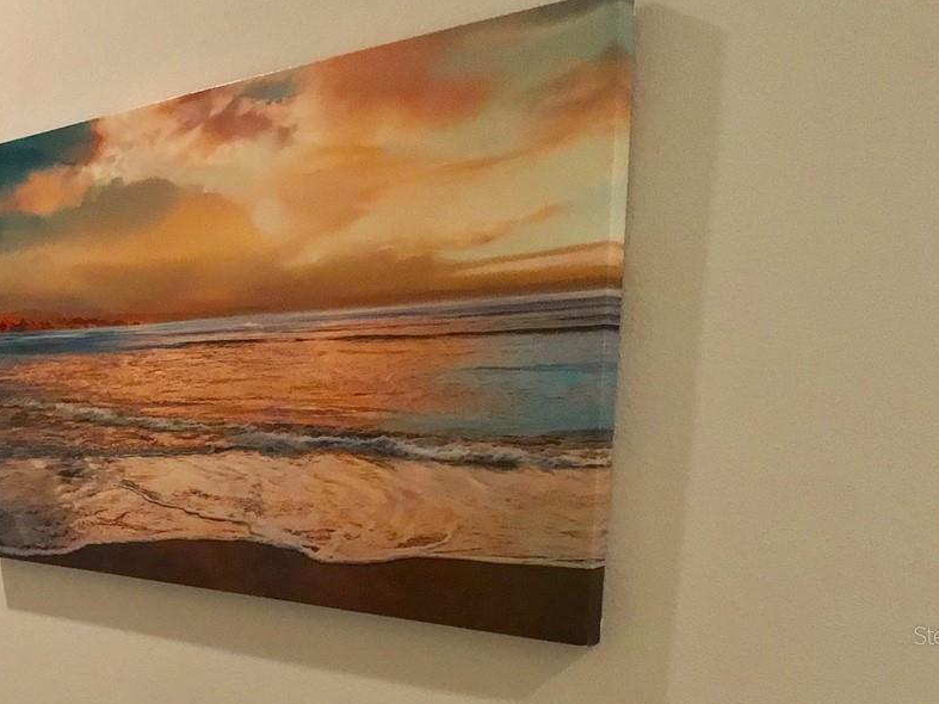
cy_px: 635
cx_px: 72
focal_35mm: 63
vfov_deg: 22.7
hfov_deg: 29.3
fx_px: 1709
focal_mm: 3.3
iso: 200
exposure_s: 1/30
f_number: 2.4
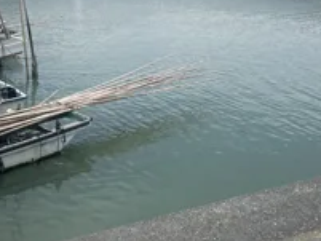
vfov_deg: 22.4
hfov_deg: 30.8
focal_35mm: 62
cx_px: 96
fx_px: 575
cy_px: -24
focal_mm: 4.2
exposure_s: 1/5051
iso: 32
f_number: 1.6
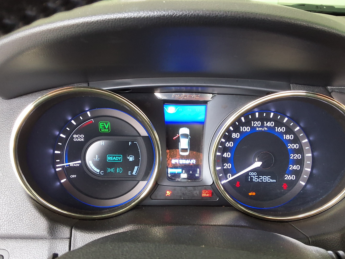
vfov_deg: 44.1
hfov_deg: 56.8
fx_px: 319
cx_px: 175
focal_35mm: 32
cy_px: 145
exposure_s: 1/40
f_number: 1.9
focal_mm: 2.91
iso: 160
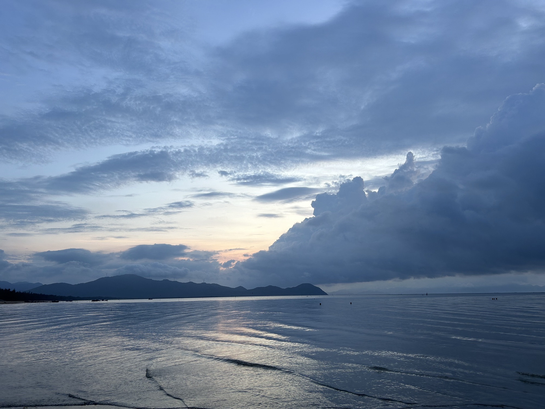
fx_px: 409
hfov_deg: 67.3
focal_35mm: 26
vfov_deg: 53.1
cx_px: 272
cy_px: 204
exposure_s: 1/121
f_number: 1.5
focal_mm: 5.7
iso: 50
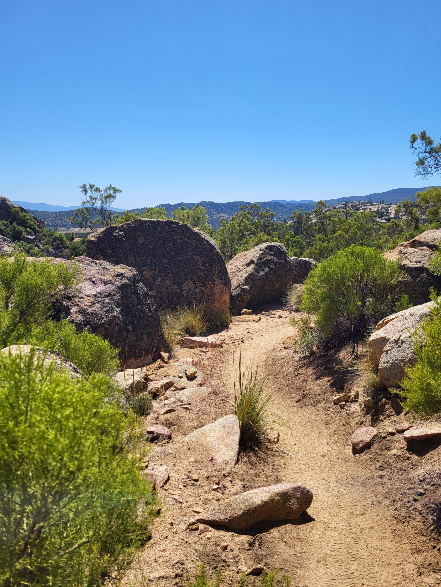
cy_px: 300
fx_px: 459
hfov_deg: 51.4
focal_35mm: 27
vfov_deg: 65.3
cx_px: 219
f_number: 1.8
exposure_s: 1/2820
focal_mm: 5.4
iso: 40
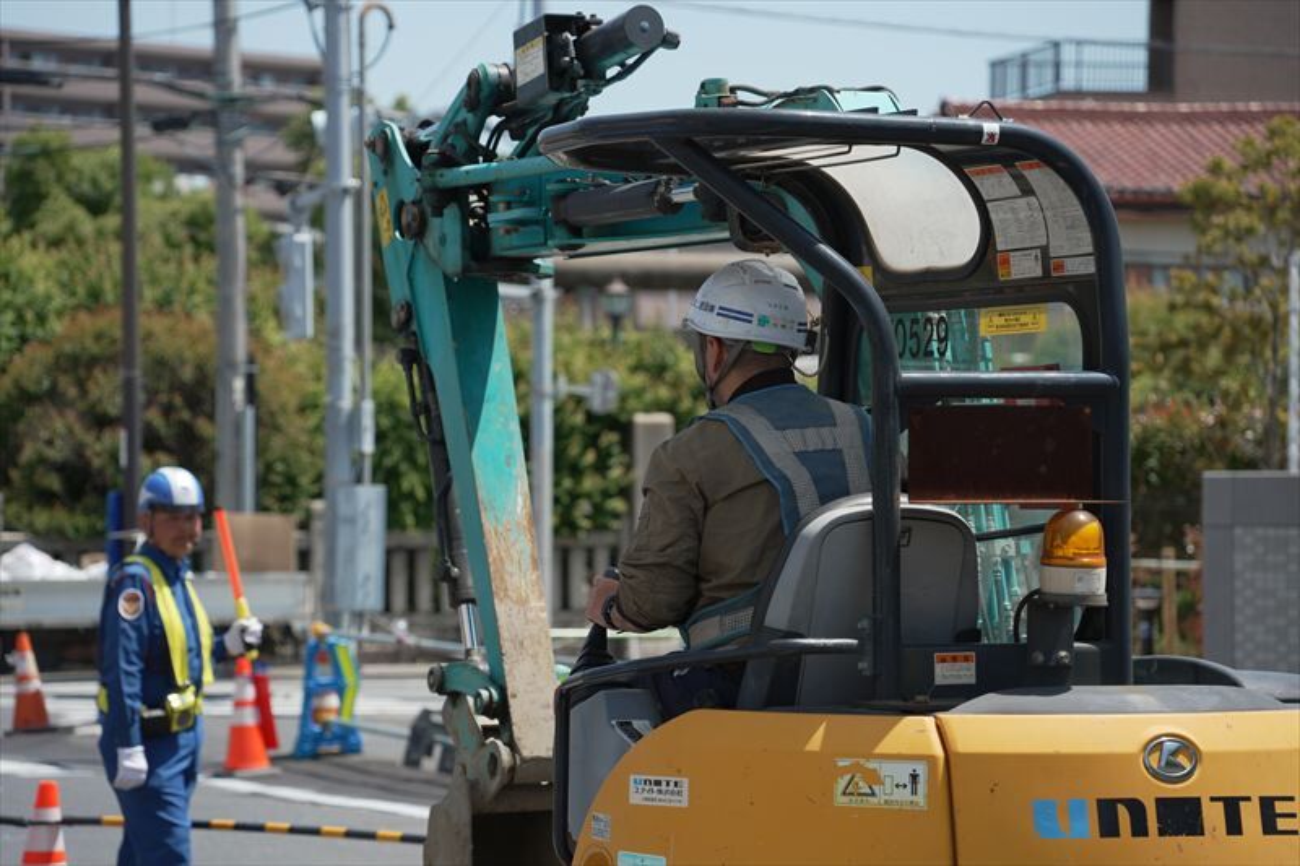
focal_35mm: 123
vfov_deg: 11.1
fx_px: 4440
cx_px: 650
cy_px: 433
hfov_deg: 16.7
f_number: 5.6
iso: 125
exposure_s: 1/500
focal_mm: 123
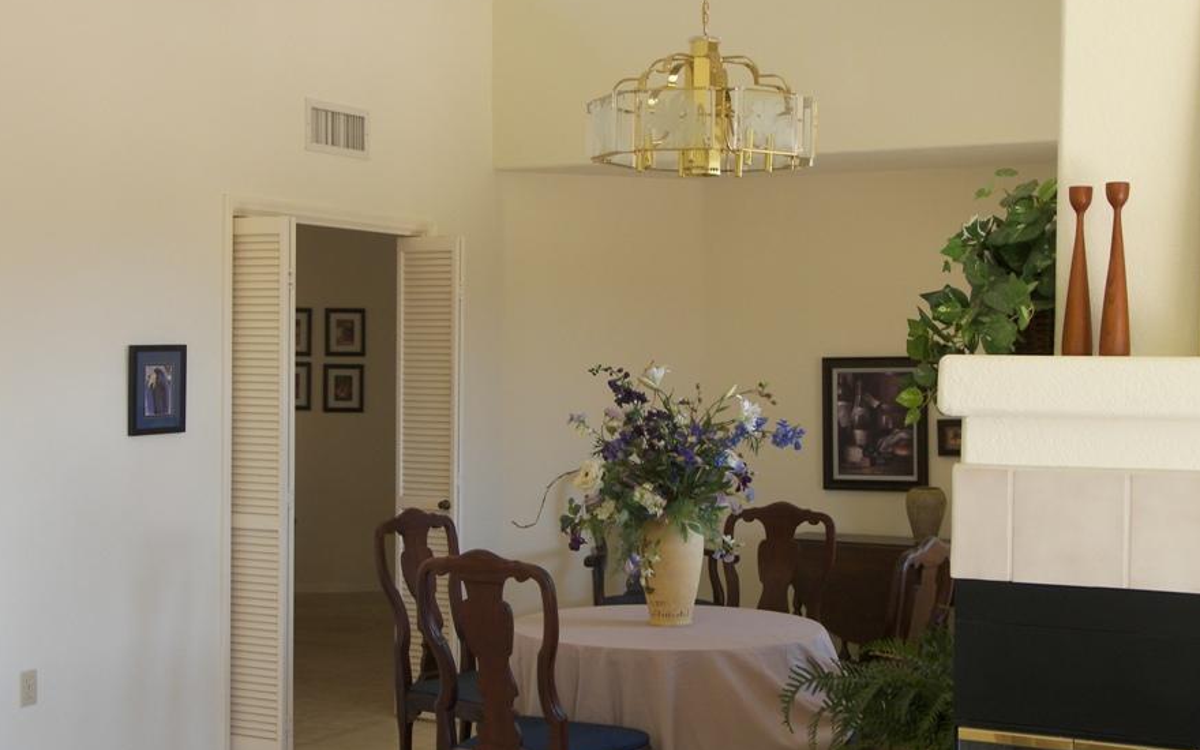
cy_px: 395
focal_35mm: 58
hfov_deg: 35.1
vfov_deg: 22.4
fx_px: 1897
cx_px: 623
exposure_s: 1/40
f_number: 3.6
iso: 80
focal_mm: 9.9
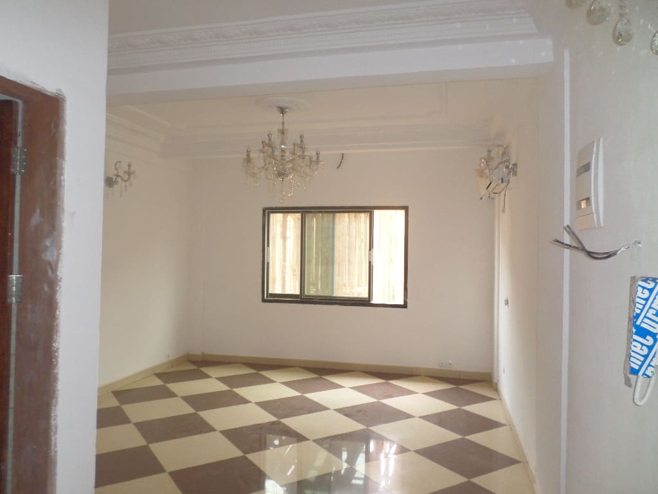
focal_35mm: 25
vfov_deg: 54.9
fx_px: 475
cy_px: 247
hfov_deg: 69.4
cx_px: 329
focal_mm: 4.5
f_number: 2.5
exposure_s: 1/30
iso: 120
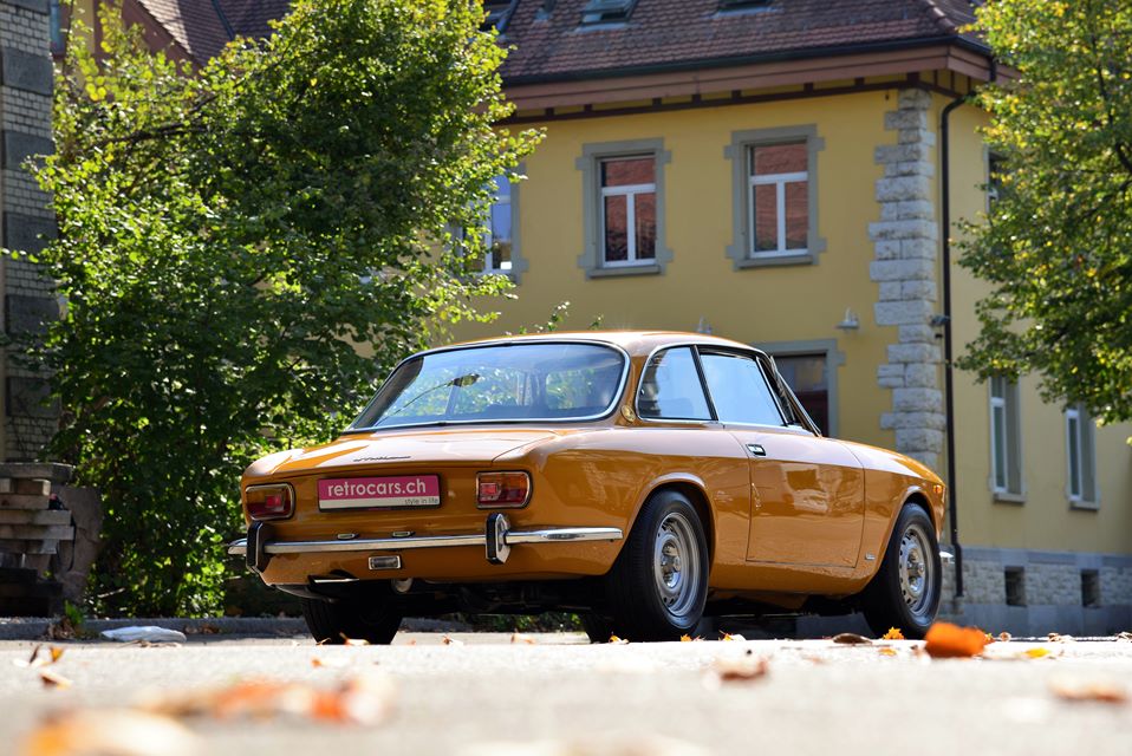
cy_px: 378
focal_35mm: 120
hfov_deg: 17.1
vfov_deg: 11.4
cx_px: 566
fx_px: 3775
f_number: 8
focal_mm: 120
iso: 200
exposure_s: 1/250
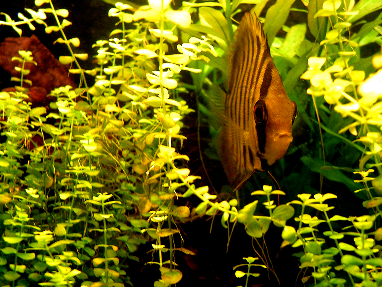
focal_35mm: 38
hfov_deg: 49.0
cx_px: 191
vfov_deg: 37.7
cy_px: 144
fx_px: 419
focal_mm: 5.8
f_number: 2.8
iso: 50
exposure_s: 1/7
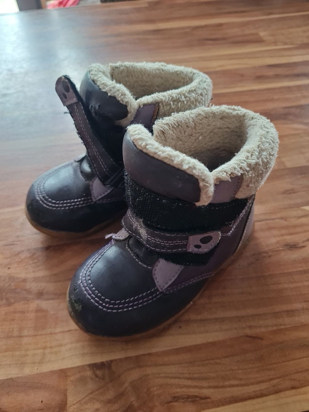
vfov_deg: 67.3
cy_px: 206
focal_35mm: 26
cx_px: 154
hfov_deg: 53.1
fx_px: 309
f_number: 1.8
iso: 200
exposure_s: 1/50
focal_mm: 5.4
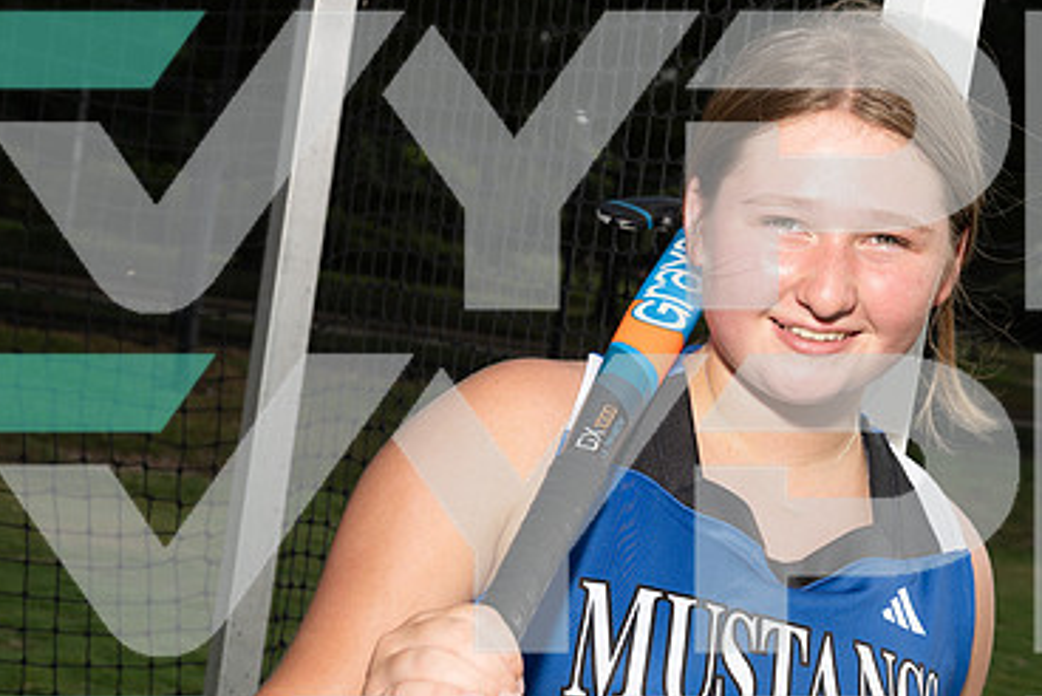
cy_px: 505
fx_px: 2144
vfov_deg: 18.4
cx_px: 640
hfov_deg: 27.2
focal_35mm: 74
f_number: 9
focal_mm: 47
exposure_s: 1/250
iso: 125
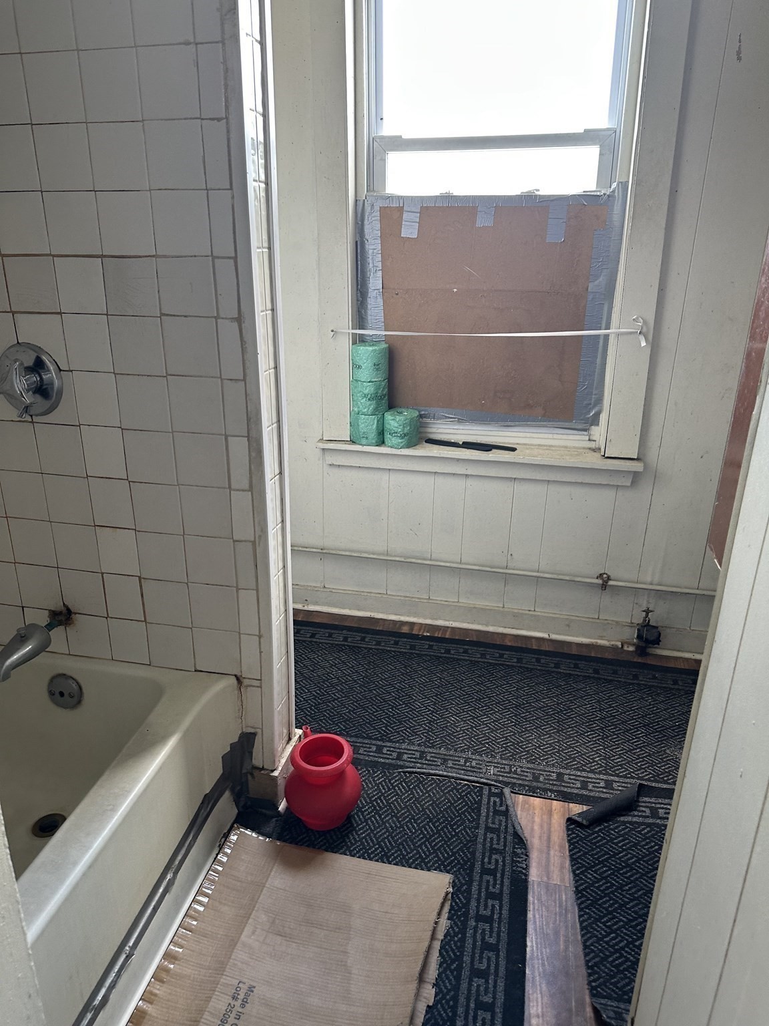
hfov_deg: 56.8
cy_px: 513
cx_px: 384
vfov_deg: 71.6
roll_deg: -3.1
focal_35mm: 24
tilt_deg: -19.9
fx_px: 711
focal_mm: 6.86
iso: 125
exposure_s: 1/60
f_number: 1.78
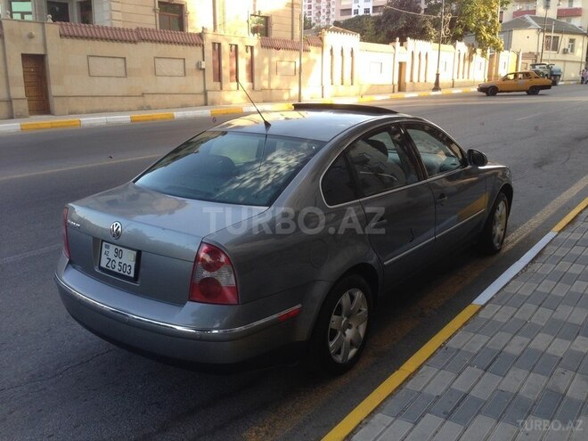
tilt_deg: -12.1
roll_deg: -0.8
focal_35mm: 33
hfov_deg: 55.4
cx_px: 294
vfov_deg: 42.9
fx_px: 561
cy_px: 220
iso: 50
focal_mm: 4.12
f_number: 2.4
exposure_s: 1/161
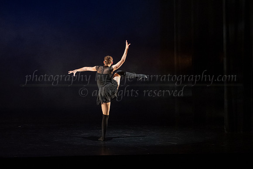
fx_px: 620
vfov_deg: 15.5
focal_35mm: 88
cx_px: 108
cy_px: 97
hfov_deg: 23.0
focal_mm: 69
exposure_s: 1/400
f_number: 3.2
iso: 4000
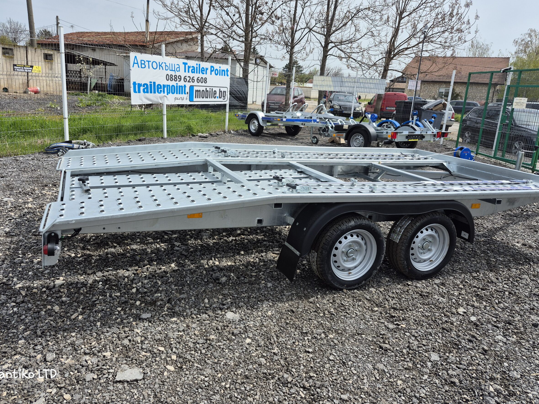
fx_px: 389
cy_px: 188
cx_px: 249
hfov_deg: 69.3
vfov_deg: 54.8
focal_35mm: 25
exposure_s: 1/1940
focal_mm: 5.4
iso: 25
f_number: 1.8
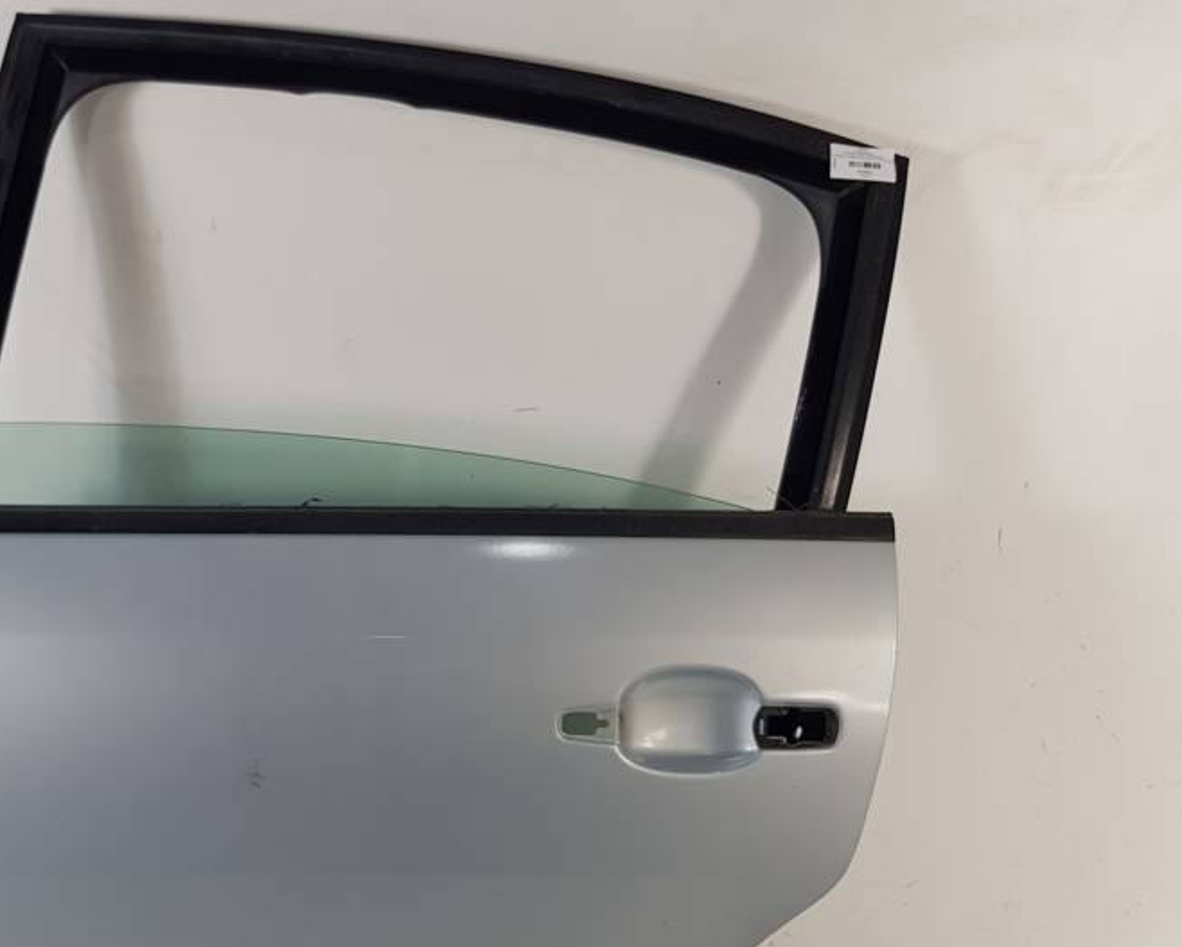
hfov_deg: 47.7
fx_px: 1295
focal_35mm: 37
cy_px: 633
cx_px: 332
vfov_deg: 39.7
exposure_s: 1/100
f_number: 1.7
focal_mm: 4.2
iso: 50
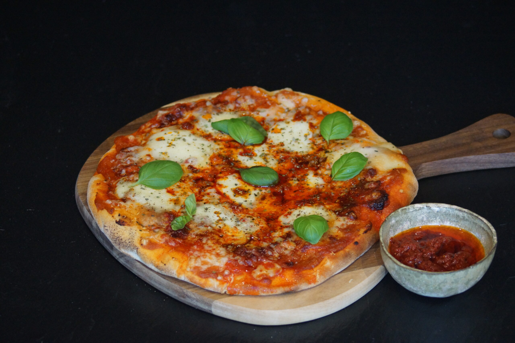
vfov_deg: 12.2
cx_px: 258
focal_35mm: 112
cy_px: 172
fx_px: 1609
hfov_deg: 18.2
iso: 1600
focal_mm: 75
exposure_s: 1/125
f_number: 4.5
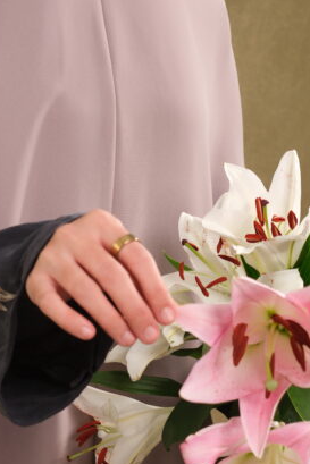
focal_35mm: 77
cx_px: 125
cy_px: 400
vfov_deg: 25.6
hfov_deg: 17.7
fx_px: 994
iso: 250
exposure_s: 1/125
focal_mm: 23
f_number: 4.5
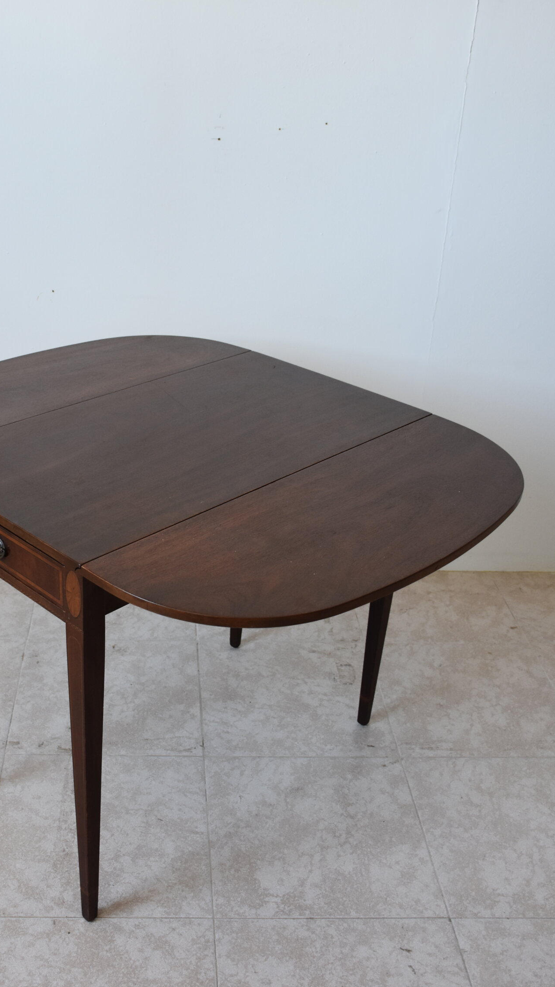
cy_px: 489
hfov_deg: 30.2
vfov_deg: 51.6
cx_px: 195
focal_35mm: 39
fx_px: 1021
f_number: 4.5
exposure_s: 1/80
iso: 800
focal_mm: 22
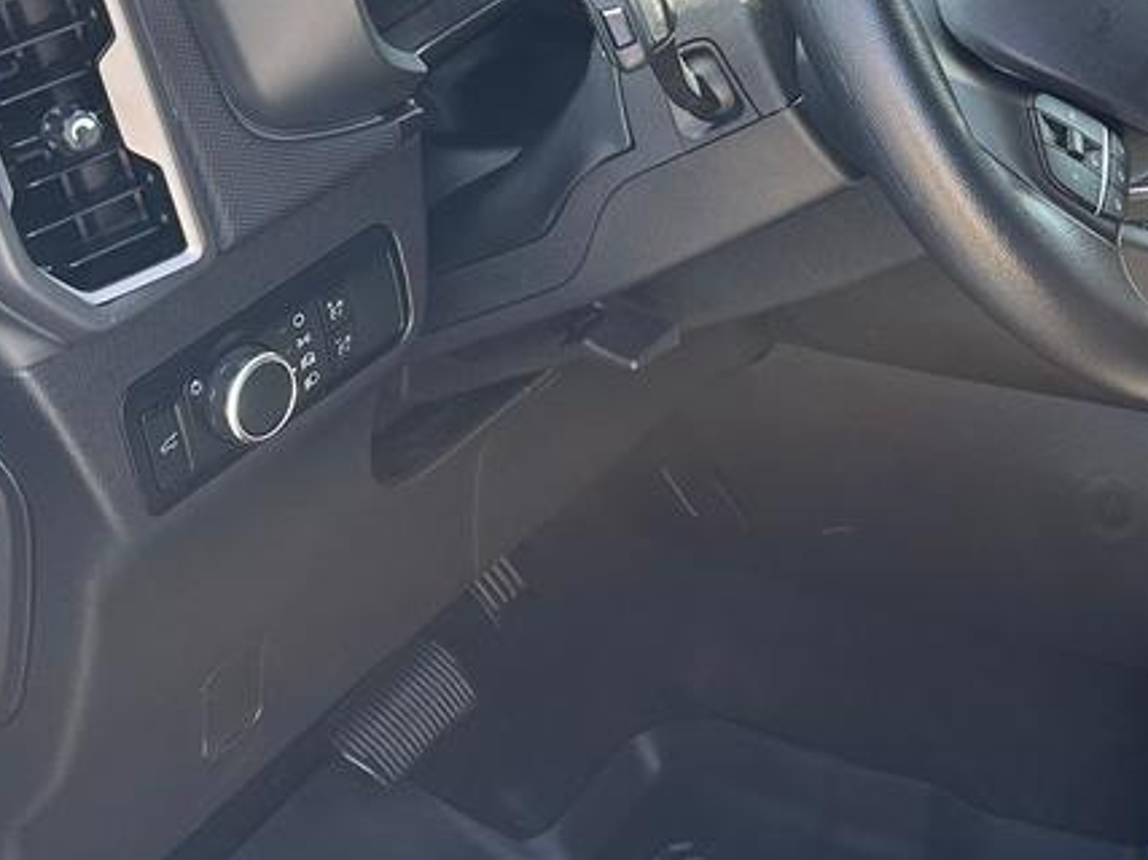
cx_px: 1339
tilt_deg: -32.7
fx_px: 2387
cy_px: 408
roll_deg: -0.9
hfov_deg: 24.7
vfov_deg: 20.4
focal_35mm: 72
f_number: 1.78
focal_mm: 6.86
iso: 64
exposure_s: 1/136
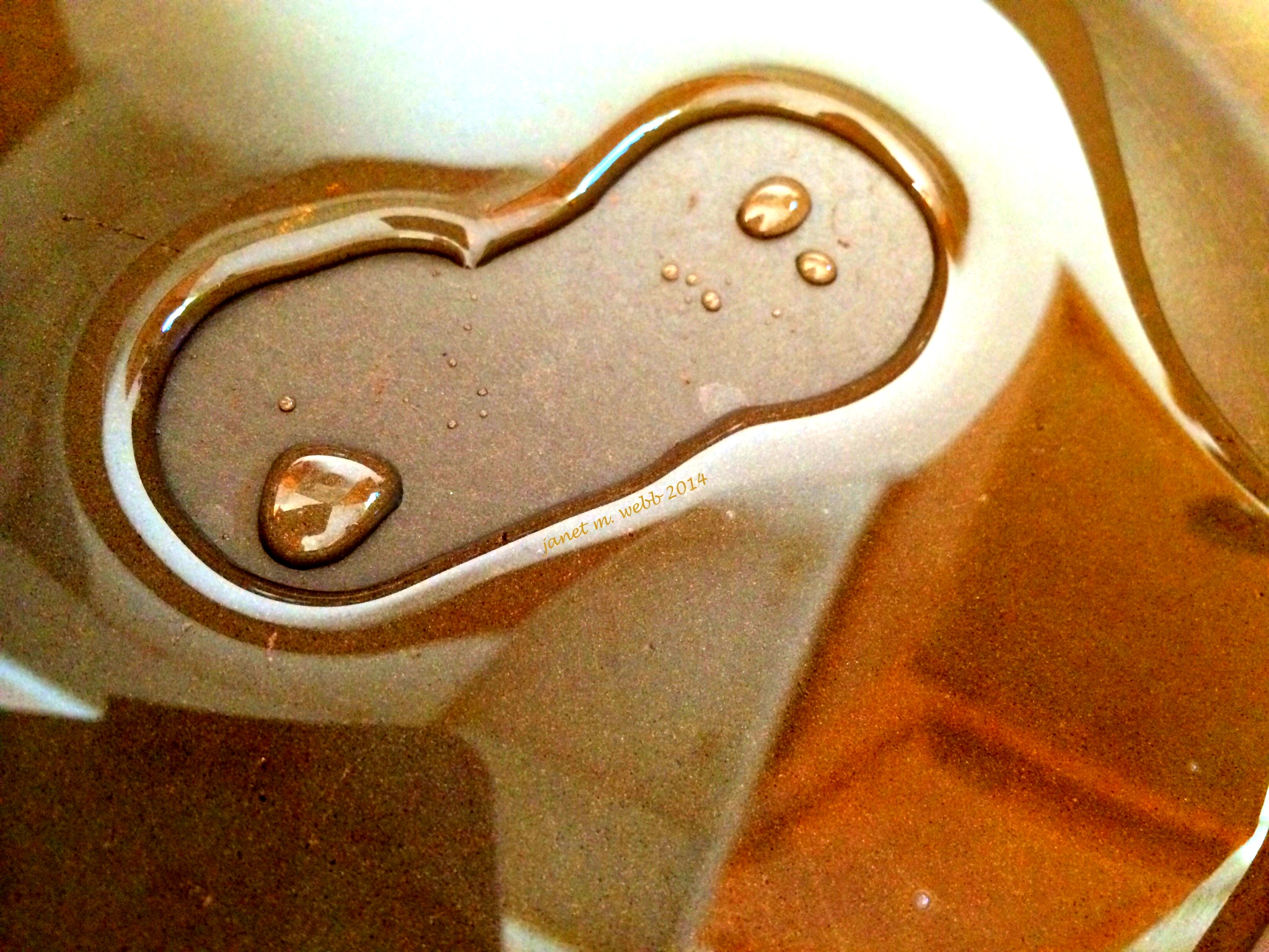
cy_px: 476
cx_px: 634
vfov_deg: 46.8
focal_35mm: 30
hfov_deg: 60.0
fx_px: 1100
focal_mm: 4.12
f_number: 2.2
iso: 320
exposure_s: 1/15
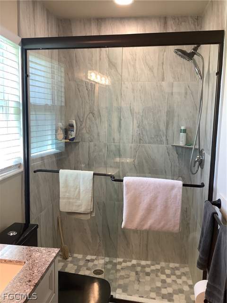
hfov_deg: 45.4
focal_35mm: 31
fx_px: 271
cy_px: 152
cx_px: 114
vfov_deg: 58.4
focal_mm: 3.3
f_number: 2.4
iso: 125
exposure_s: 1/60
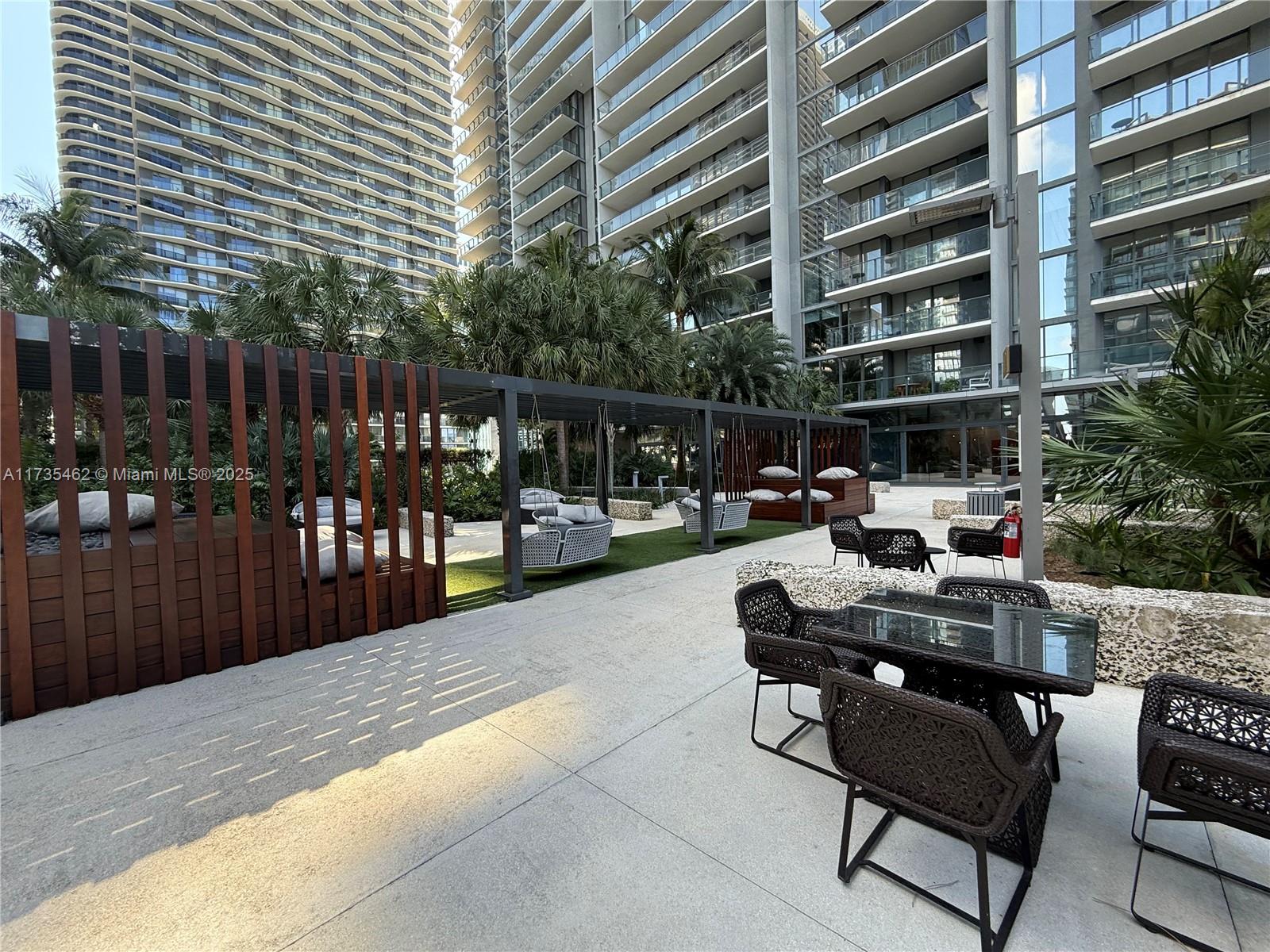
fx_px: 514
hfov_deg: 102.1
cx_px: 635
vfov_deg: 85.7
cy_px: 476
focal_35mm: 14
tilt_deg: -2.6
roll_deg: -0.1
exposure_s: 1/228
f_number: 2.2
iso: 50
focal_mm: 2.22
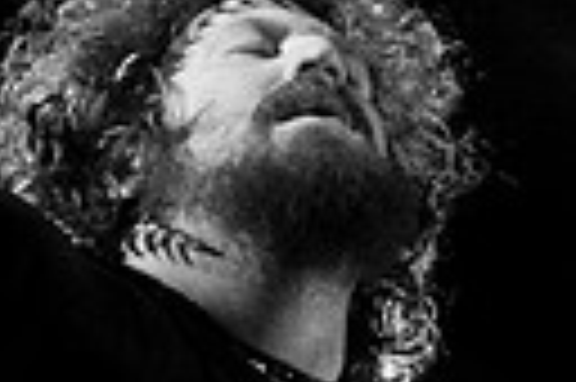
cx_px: 392
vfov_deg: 5.7
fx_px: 3791
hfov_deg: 8.7
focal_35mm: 237
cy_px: 461
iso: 800
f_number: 2.8
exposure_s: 1/400
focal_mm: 35
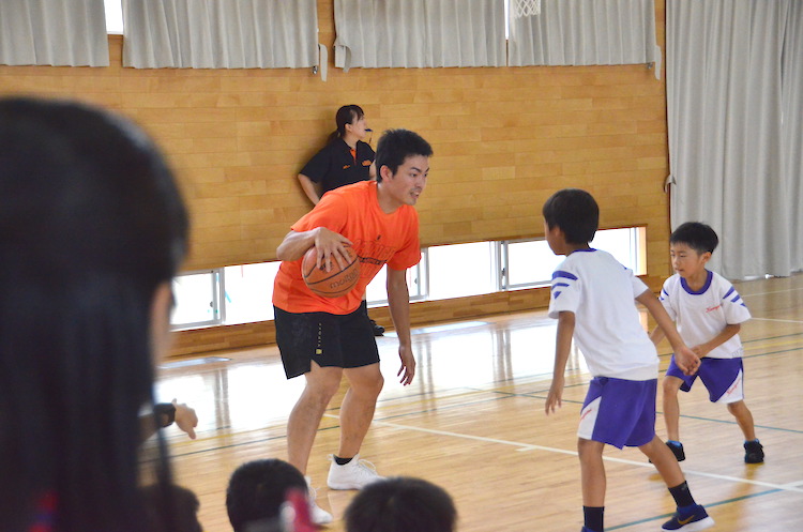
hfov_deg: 24.7
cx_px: 402
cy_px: 266
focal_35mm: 82
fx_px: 1837
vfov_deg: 16.5
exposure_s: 1/1600
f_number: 5
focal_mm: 55
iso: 3200
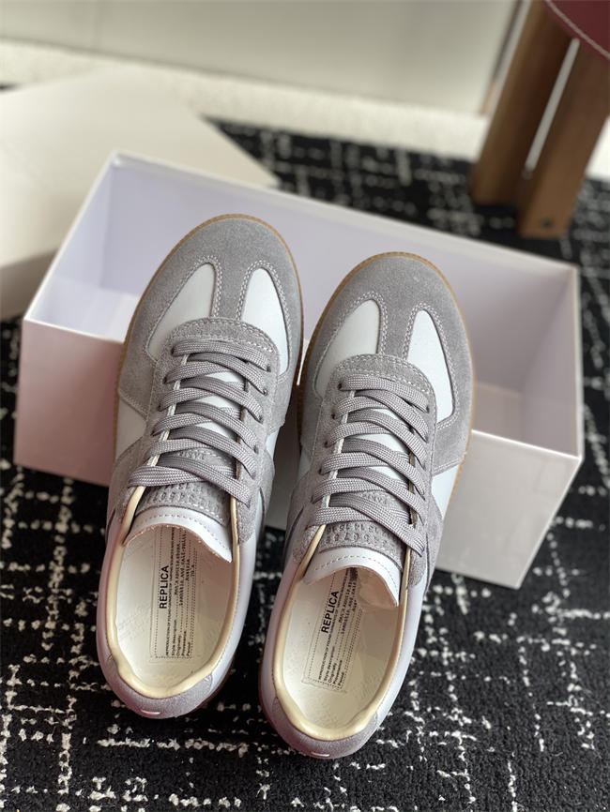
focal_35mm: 52
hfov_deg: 28.0
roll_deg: -15.7
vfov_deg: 36.8
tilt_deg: -39.4
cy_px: 406
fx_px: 1221
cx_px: 305
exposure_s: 1/122
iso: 20
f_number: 2
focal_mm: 6
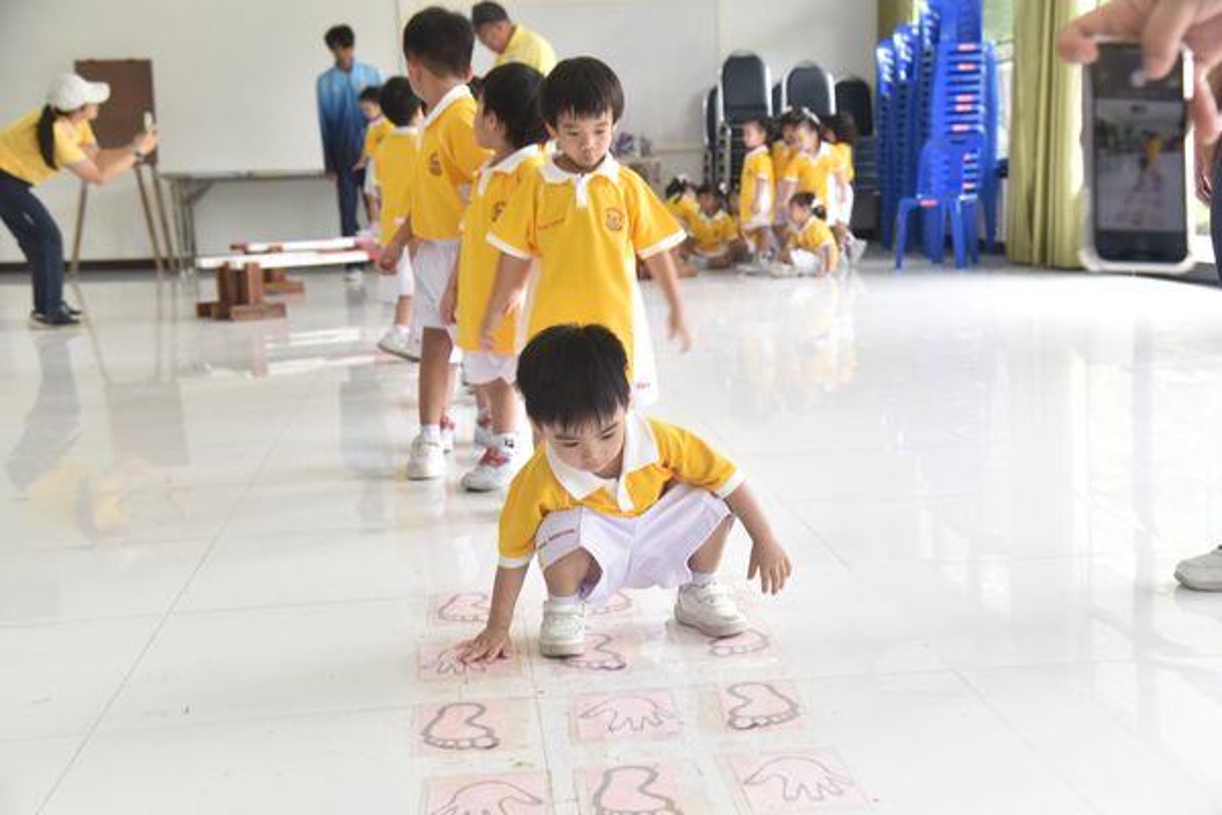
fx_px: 1697
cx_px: 611
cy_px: 408
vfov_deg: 27.0
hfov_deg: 39.6
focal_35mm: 50
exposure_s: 1/80
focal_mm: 50
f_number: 4
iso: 1000
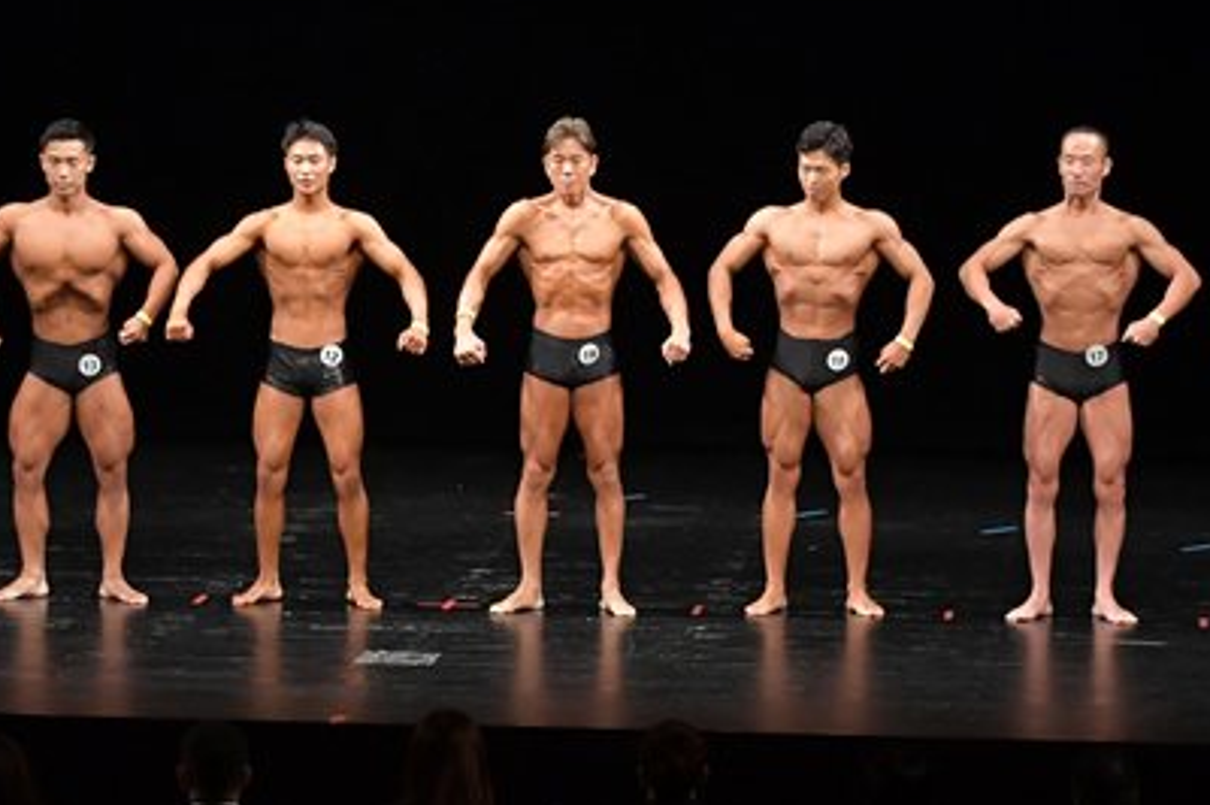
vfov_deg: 7.3
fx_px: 6314
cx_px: 573
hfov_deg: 10.9
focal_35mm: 188
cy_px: 442
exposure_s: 1/400
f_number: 5.6
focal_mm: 65
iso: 3200
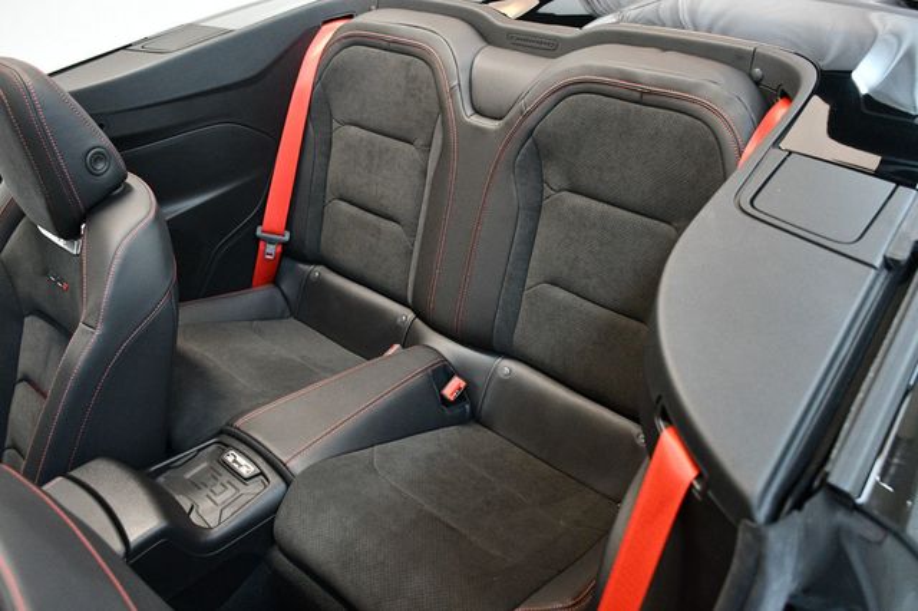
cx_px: 459
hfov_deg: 62.0
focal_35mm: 30
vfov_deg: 43.6
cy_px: 306
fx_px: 765
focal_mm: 20
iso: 3200
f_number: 3.5
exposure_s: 1/80
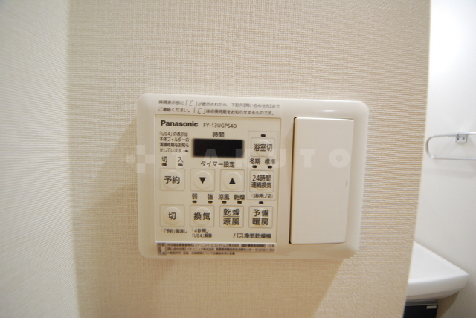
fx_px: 159
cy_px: 159
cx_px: 238
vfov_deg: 90.1
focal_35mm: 12
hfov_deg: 112.6
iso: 800
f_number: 4.5
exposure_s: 1/15
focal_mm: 8
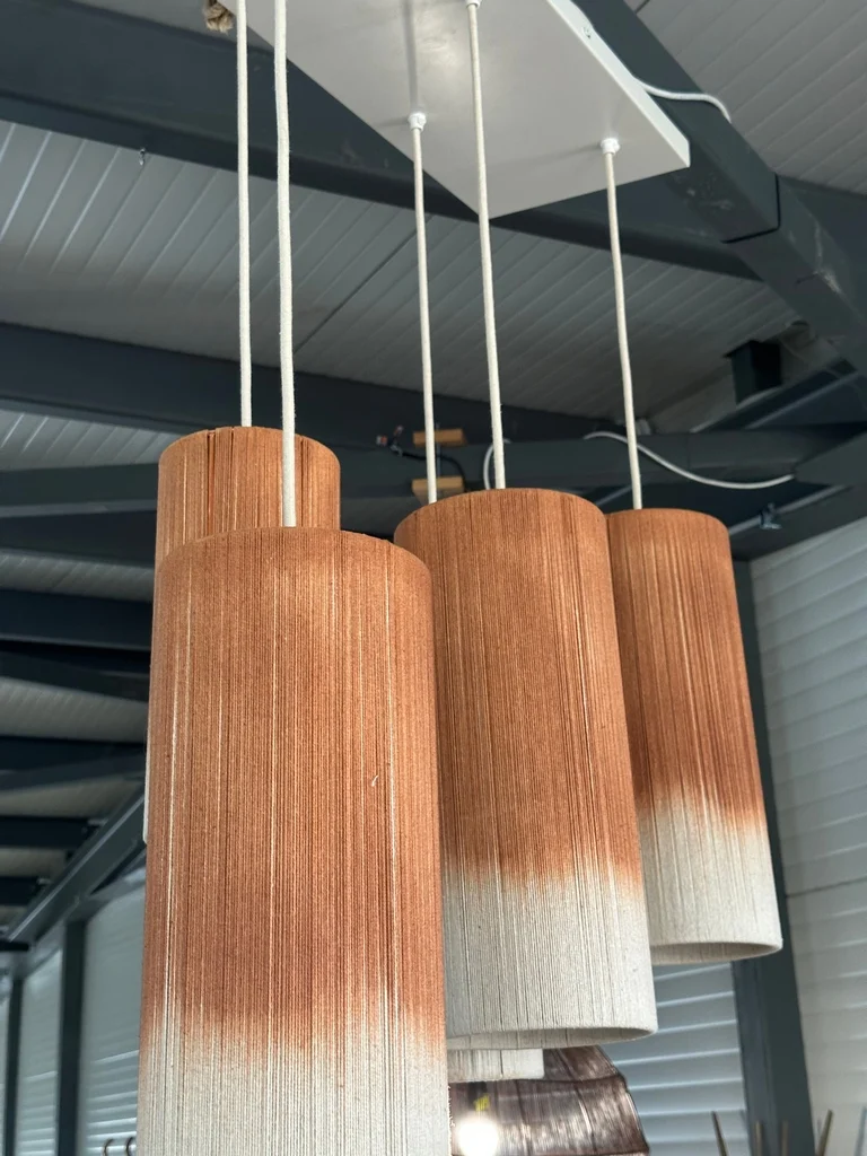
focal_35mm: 48
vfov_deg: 39.7
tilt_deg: +19.1
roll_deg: +0.4
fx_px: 1603
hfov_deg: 30.3
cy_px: 578
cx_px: 434
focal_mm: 6.9
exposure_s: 1/33
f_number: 1.8
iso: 200
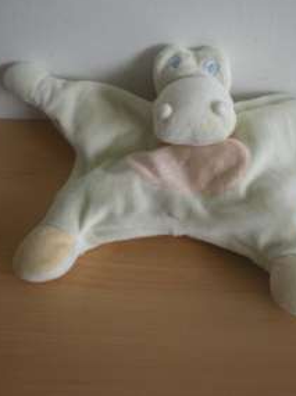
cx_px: 182
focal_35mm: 52
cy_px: 150
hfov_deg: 27.9
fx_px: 594
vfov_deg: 36.7
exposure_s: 1/44.8
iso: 200
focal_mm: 6.3
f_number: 3.1
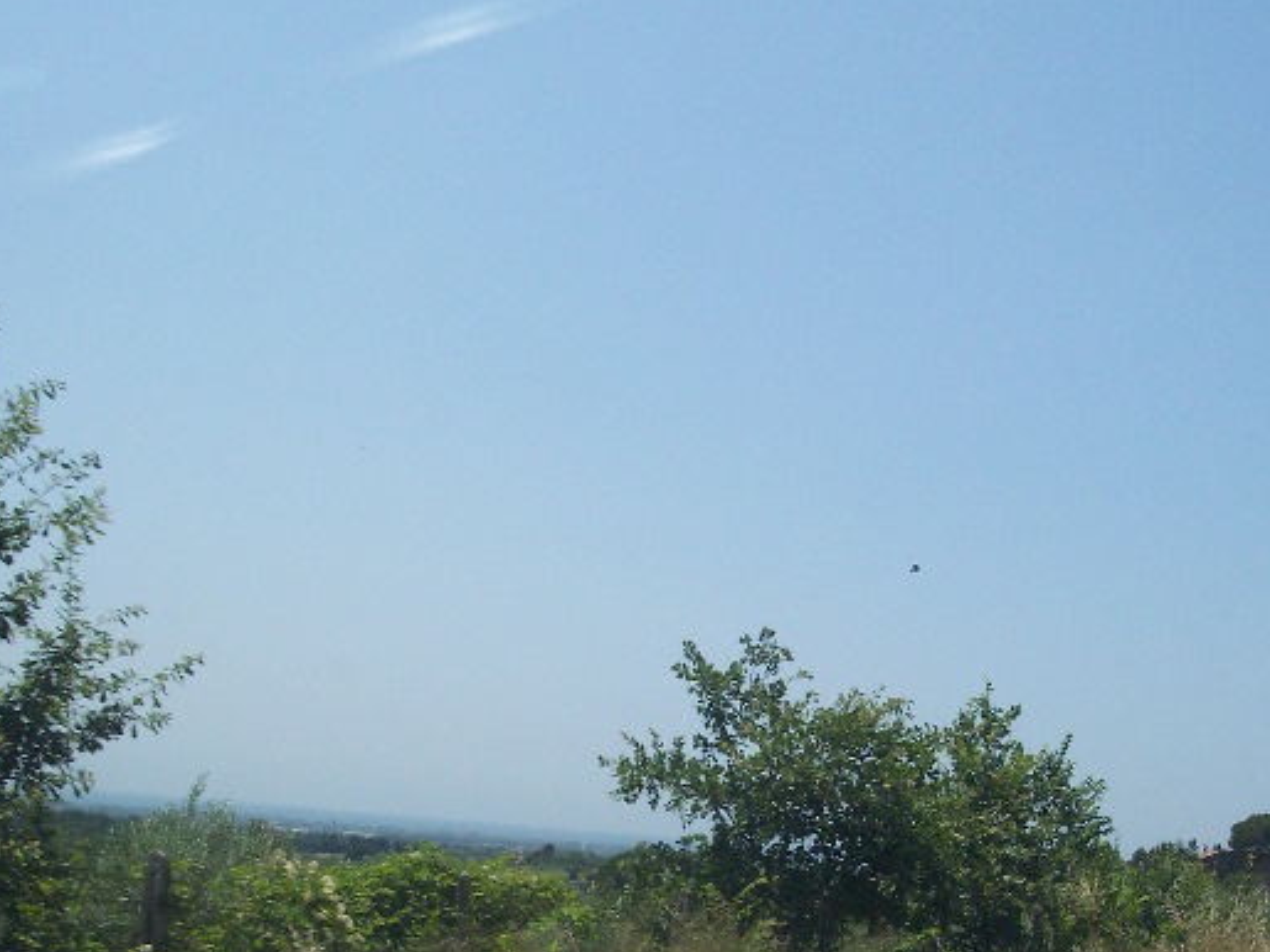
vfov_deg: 24.6
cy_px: 693
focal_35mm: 59
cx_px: 681
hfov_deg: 32.7
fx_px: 2164
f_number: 4.8
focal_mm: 8
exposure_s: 1/700
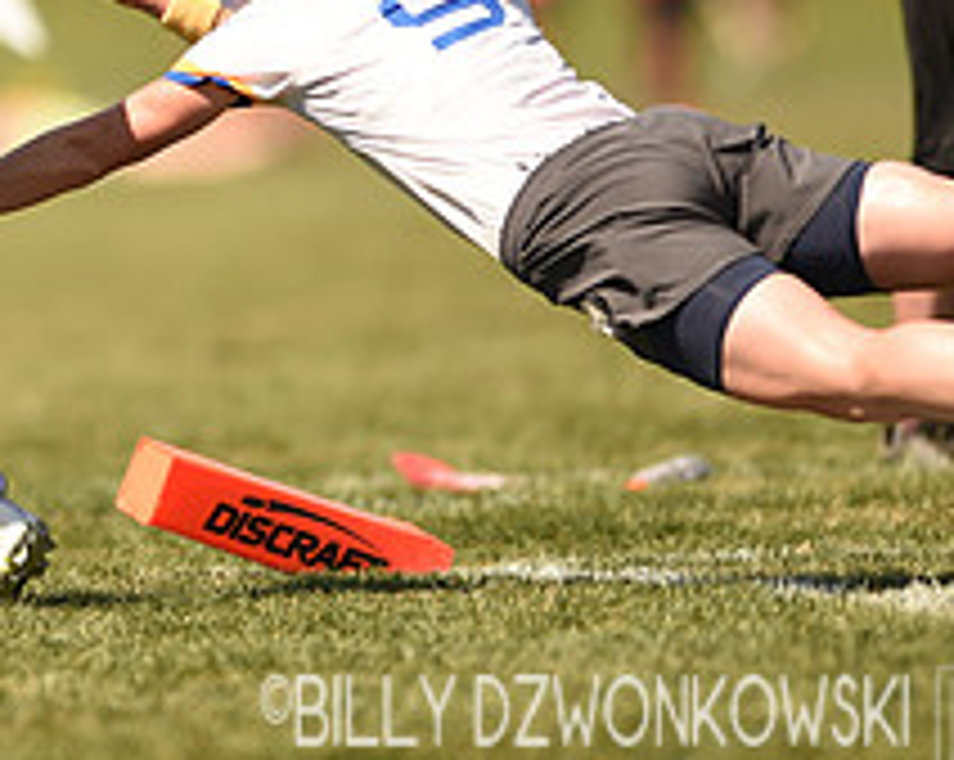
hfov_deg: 1.9
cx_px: -27
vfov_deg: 1.5
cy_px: 29
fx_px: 28957
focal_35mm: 1027
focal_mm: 400
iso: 100
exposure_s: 1/1600
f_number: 2.8
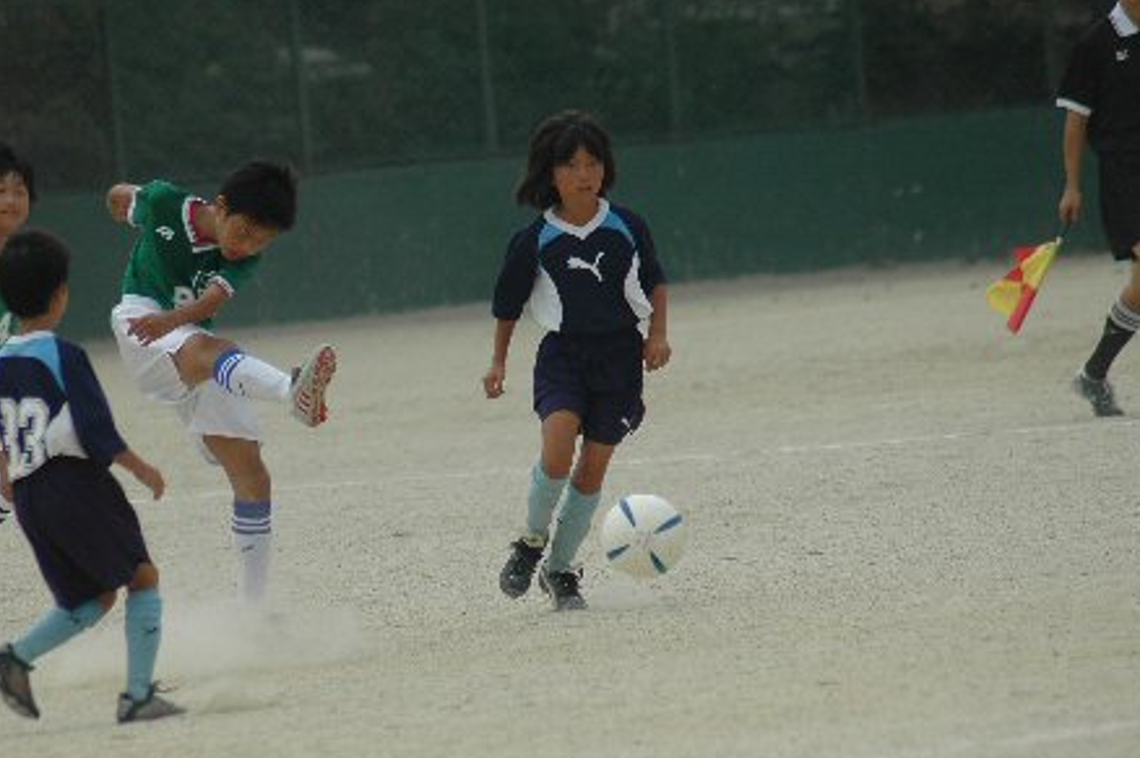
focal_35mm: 479
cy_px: 469
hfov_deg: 4.3
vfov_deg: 2.9
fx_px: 15151
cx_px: 466
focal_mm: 250
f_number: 5.3
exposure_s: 1/1600
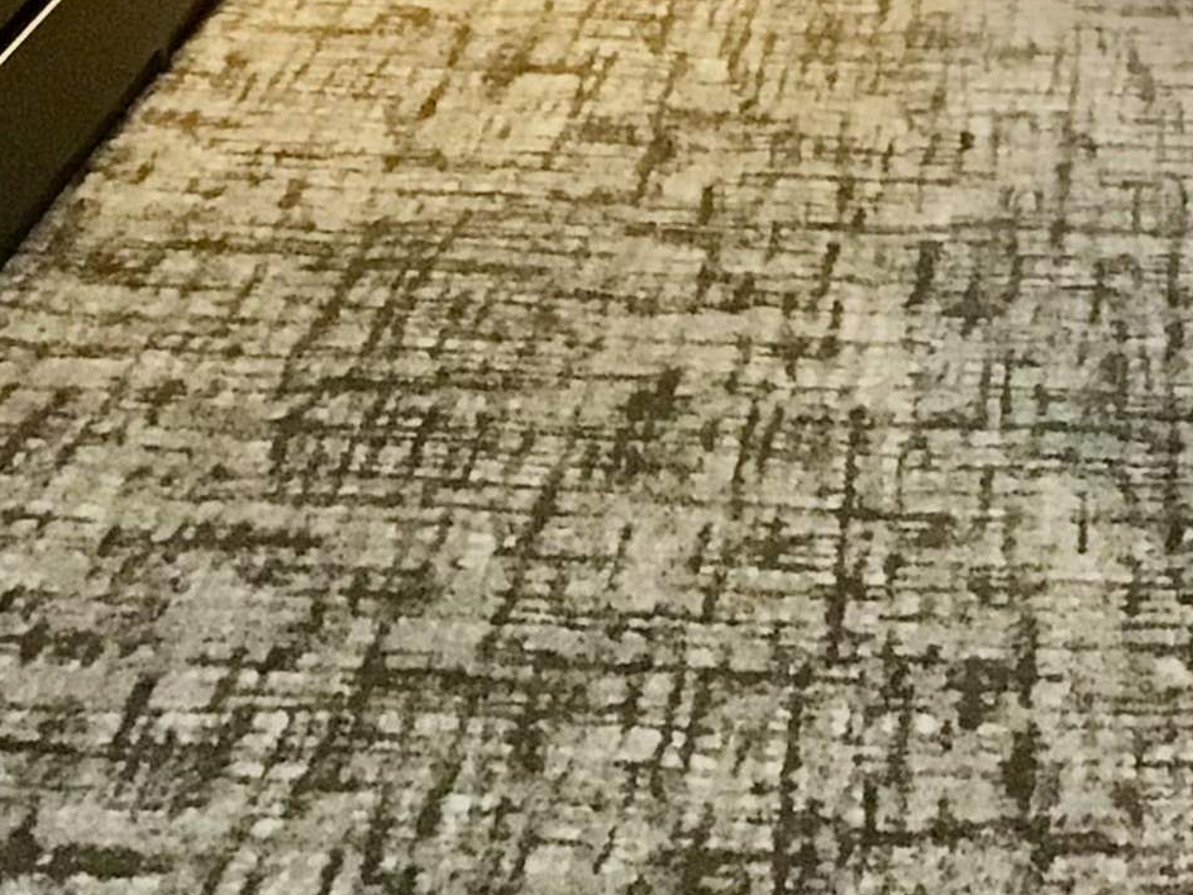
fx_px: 3480
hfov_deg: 19.1
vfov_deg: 14.5
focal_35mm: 101
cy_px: 70
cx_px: 1070
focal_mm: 3.3
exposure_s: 1/15
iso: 250
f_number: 2.4
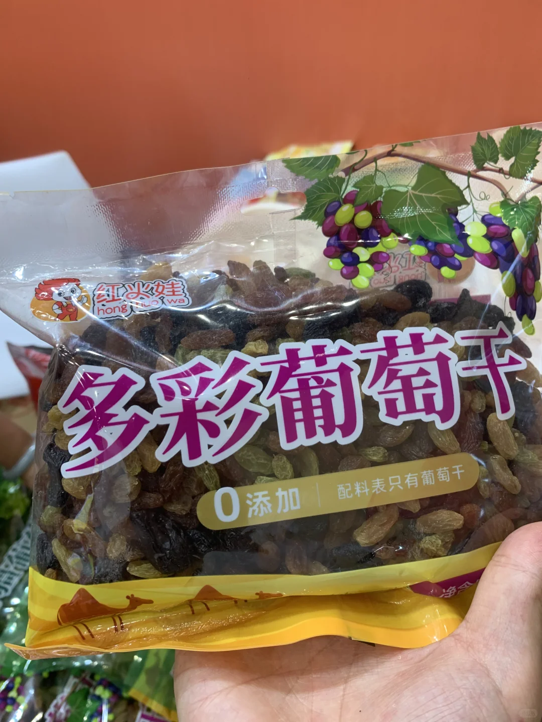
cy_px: 361
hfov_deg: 53.1
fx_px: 543
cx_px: 271
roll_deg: +5.0
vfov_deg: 67.3
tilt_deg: -39.4
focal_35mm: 26
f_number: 1.8
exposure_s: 1/100
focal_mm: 4.25
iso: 64
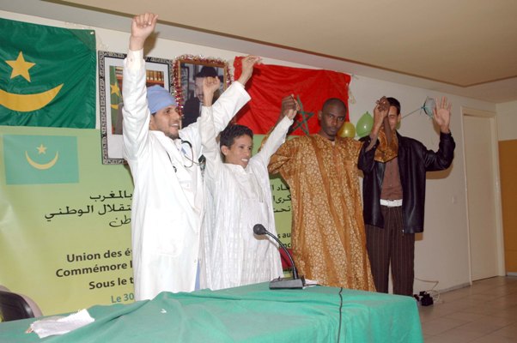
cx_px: 258
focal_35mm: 39
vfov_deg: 34.1
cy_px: 172
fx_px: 559
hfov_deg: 49.6
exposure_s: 1/60
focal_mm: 26
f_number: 4
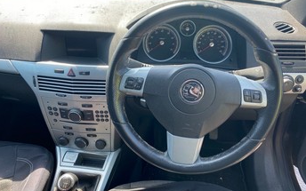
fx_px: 234
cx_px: 153
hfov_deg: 66.5
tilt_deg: -31.8
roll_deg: -1.7
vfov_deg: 44.5
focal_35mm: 28
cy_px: 92
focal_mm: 4.25
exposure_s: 1/123
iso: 32
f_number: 1.8
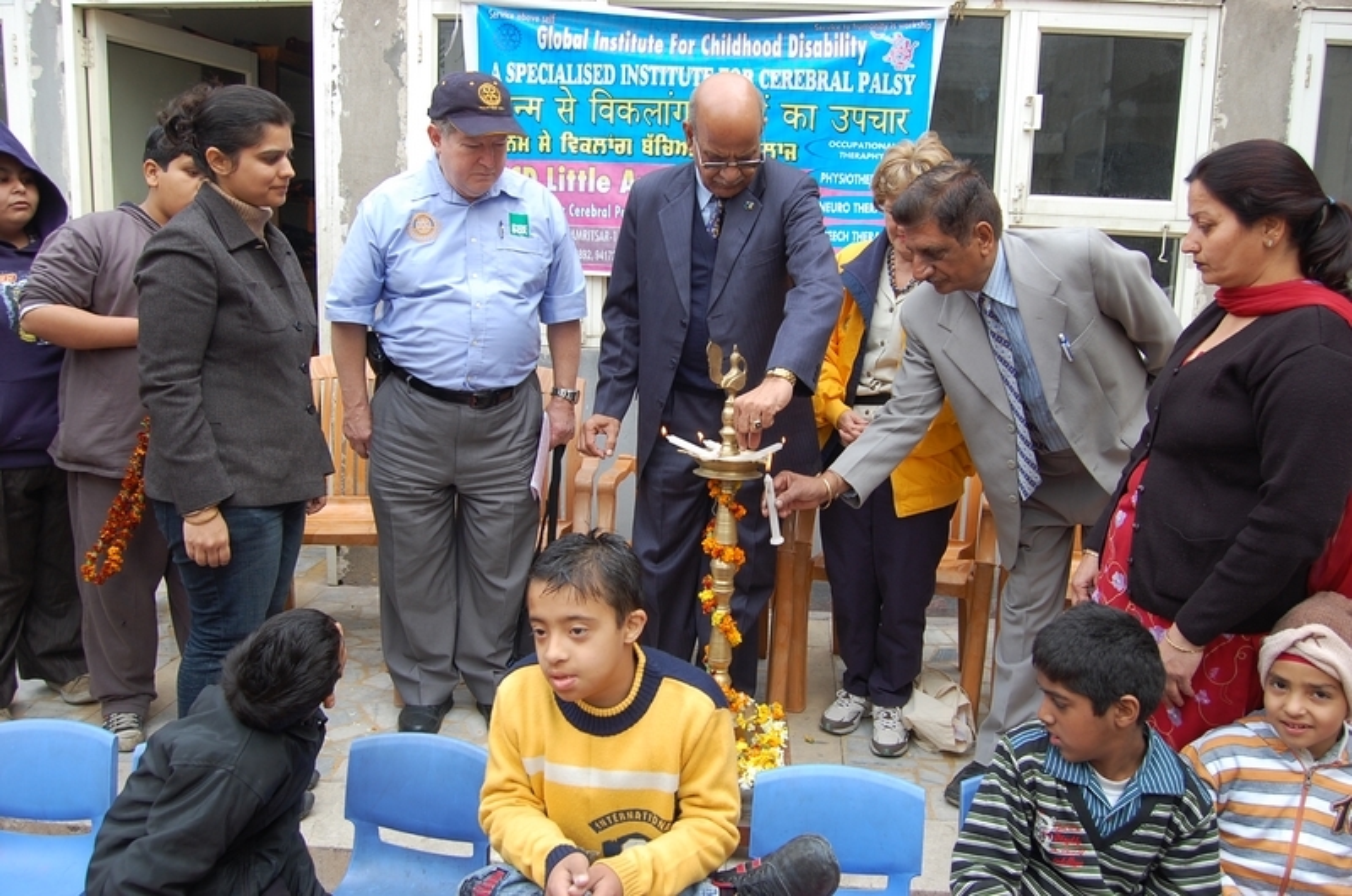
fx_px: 1012
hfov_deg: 67.5
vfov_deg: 47.7
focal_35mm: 27
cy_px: 448
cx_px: 676
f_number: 5.6
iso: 200
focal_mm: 18
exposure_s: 1/125
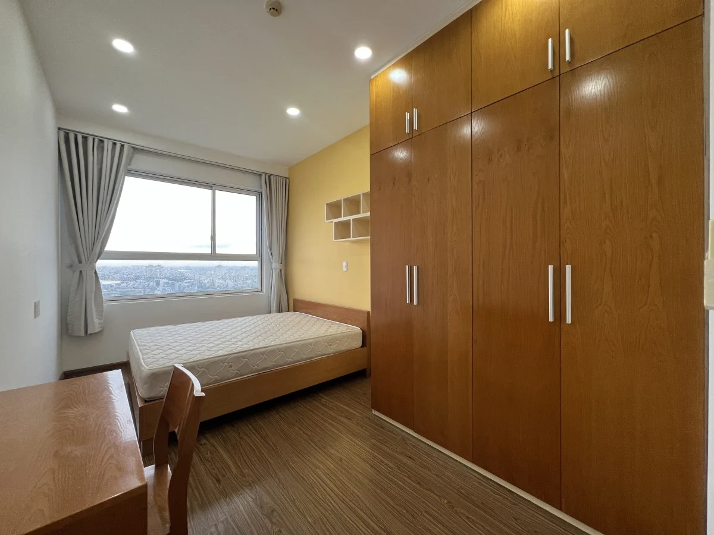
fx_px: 268
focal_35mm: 13
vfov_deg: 89.9
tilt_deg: -0.7
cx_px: 357
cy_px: 268
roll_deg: -0.8
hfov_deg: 106.2
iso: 100
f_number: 1.8
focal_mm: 1.57
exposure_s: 1/99
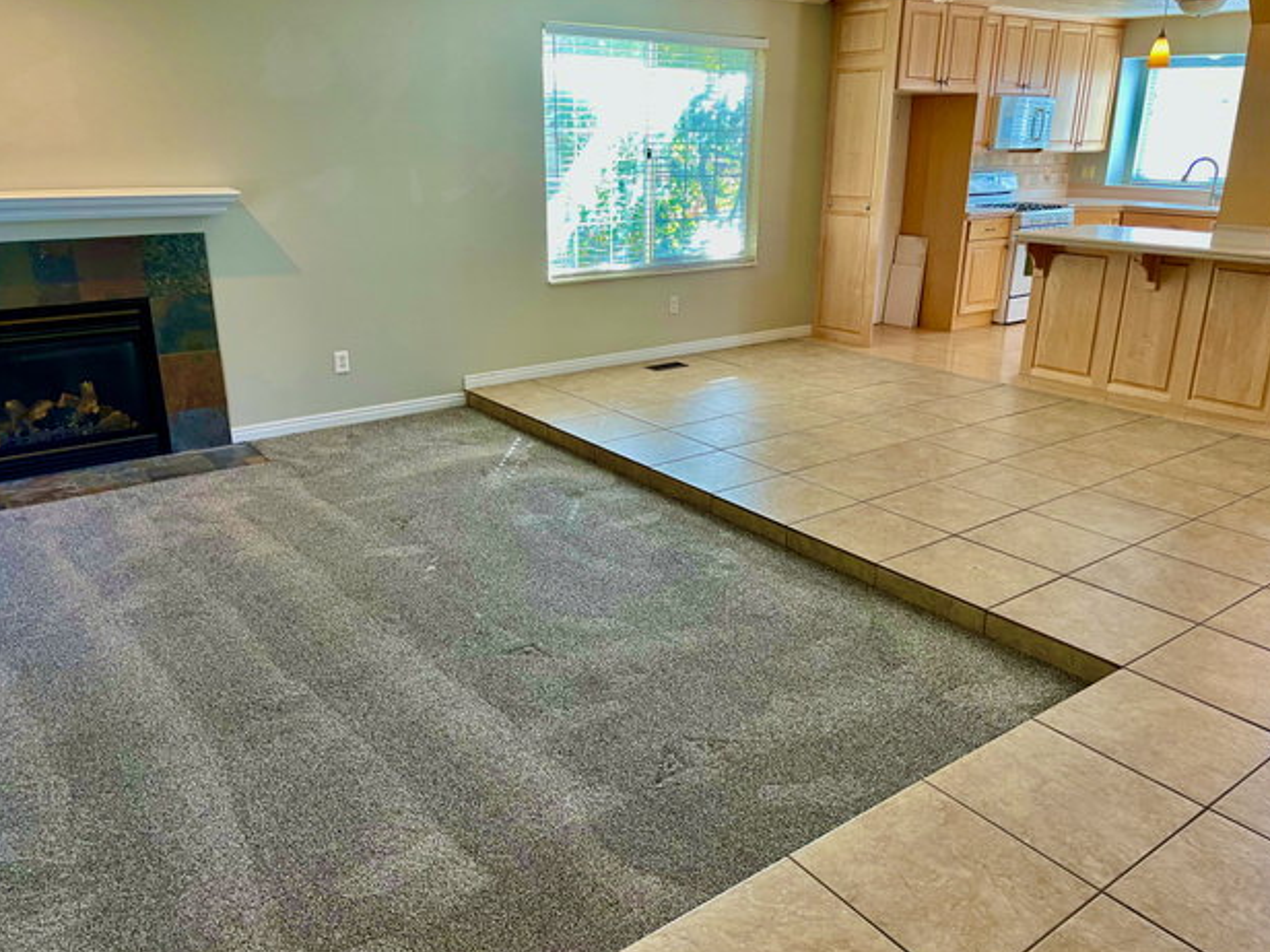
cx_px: 639
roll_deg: +0.4
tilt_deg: -17.9
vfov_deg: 51.4
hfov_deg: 65.3
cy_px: 482
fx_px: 991
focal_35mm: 27
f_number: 1.6
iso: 100
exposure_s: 1/60
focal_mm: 4.2
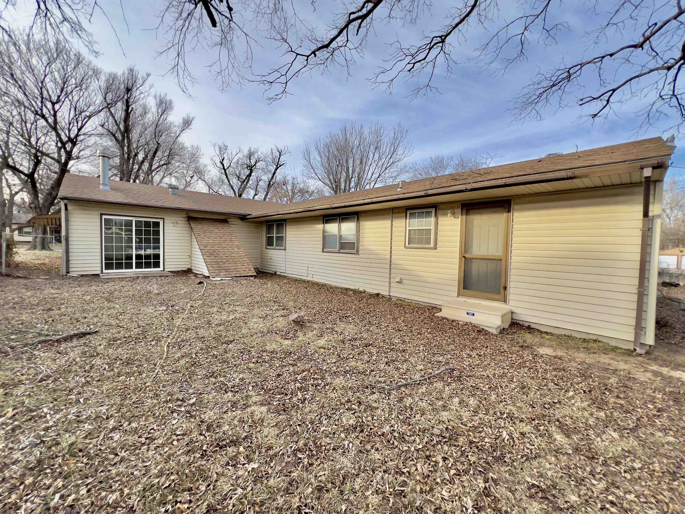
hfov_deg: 106.2
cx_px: 342
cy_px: 257
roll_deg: -1.3
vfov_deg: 89.9
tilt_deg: -2.5
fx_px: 257
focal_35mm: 13
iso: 32
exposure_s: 1/376
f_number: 1.8
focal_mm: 1.57
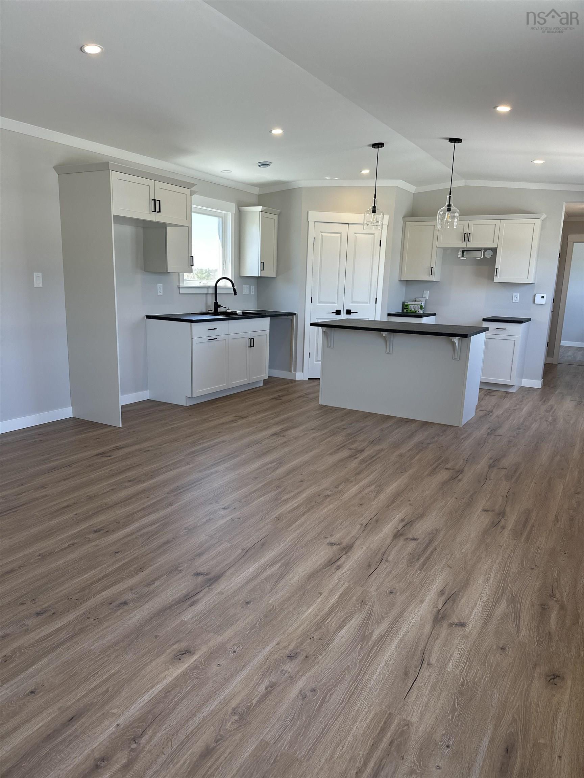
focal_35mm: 24
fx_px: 540
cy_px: 389
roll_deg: -2.1
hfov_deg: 56.8
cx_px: 292
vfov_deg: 71.6
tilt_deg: -10.9
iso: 80
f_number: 1.78
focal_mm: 6.86
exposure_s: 1/161
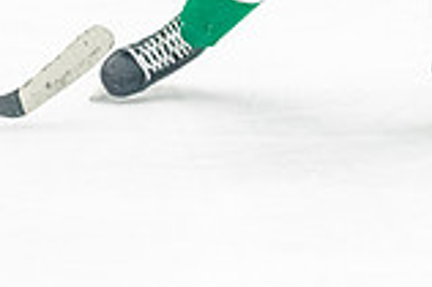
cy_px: -239
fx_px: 4711
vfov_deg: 3.5
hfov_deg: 5.2
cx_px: 298
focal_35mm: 393
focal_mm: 90
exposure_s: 1/800
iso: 3200
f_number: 2.8
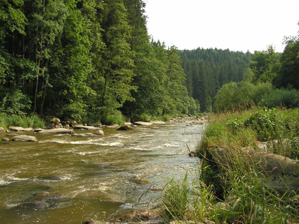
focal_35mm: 44
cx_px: 150
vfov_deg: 32.9
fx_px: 380
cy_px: 112
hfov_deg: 43.0
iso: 50
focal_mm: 7.4
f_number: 3.2
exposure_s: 1/250
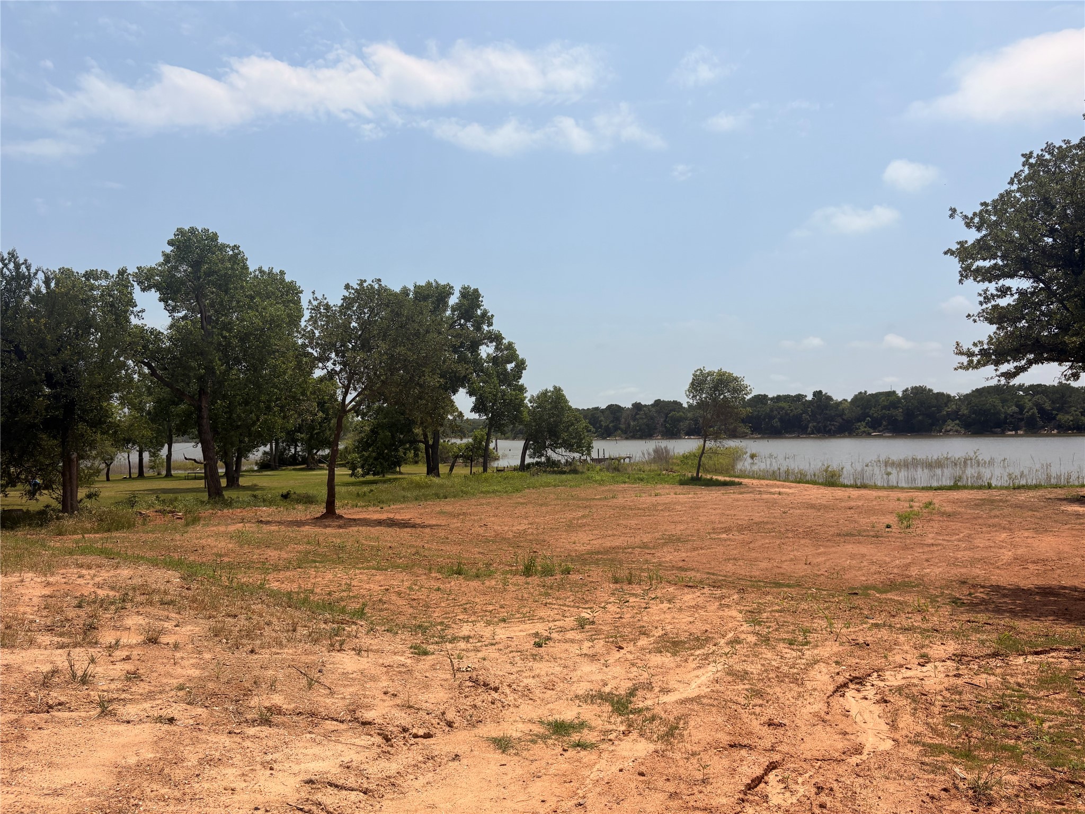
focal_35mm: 26
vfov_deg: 53.1
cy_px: 407
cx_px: 542
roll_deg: +1.2
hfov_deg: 67.3
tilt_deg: +1.0
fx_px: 815
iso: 50
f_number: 1.6
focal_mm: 5.96
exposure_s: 1/7813
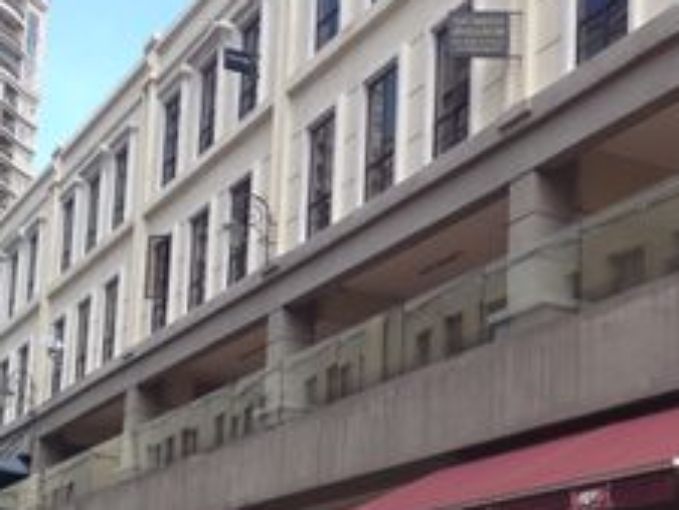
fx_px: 1629
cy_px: 419
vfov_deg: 17.6
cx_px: 493
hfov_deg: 23.4
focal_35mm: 83
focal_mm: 4.28
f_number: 2.4
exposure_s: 1/449
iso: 50
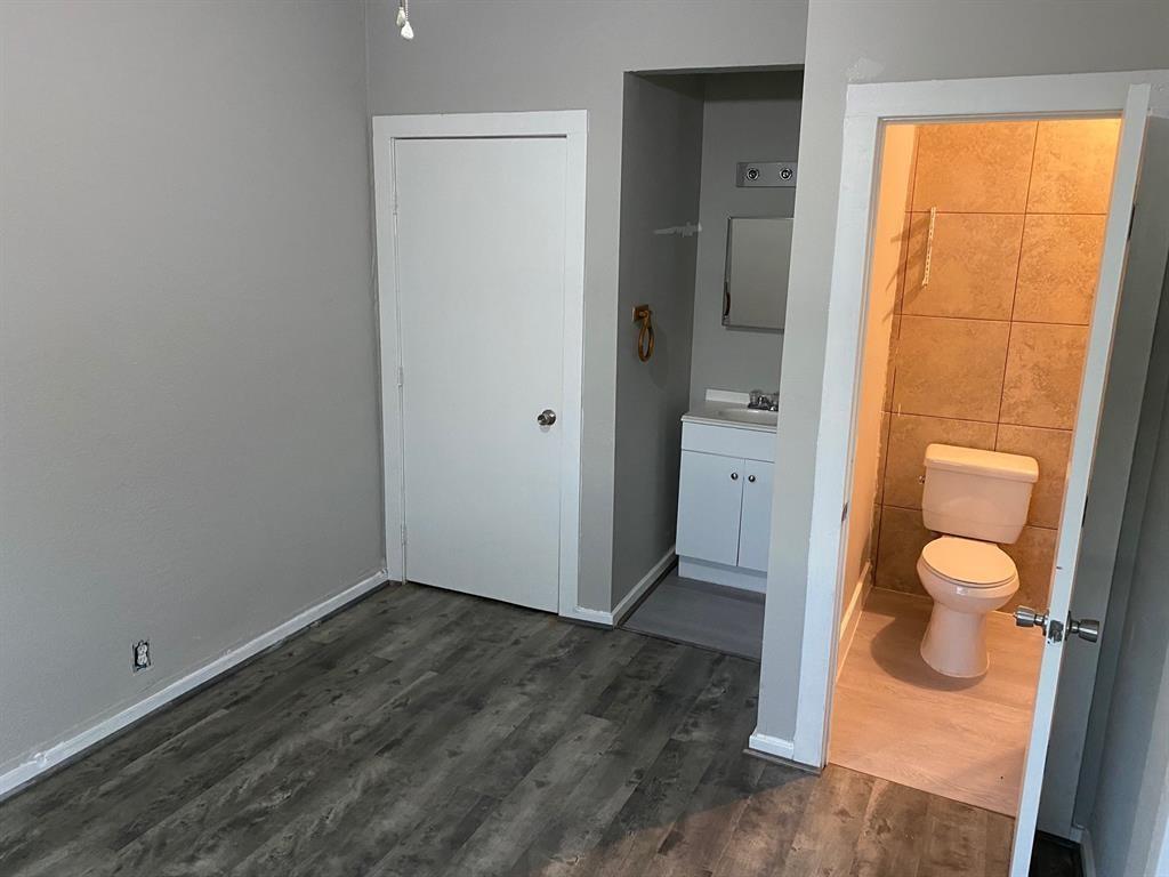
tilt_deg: -13.8
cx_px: 584
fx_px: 878
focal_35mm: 26
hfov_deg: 67.3
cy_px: 438
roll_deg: -0.7
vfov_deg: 53.1
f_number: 1.8
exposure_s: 1/40
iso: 400
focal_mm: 4.25
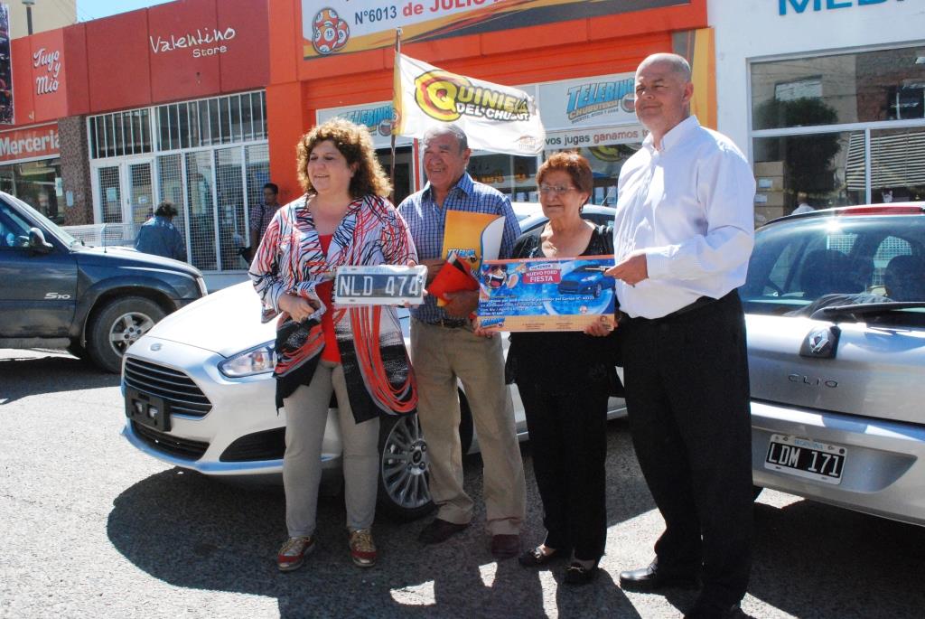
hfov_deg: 57.2
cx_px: 462
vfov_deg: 40.1
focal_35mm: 33
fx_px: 849
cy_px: 310
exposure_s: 1/1000
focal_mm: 22
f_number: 13
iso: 1600
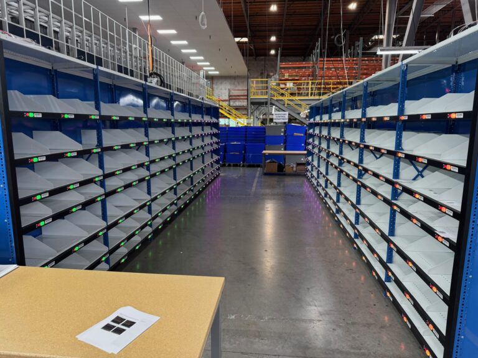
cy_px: 179
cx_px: 239
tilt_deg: -11.3
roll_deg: -0.4
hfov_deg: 71.6
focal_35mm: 24
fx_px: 331
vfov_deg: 56.8
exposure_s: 1/60
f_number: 1.78
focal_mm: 6.76
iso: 250
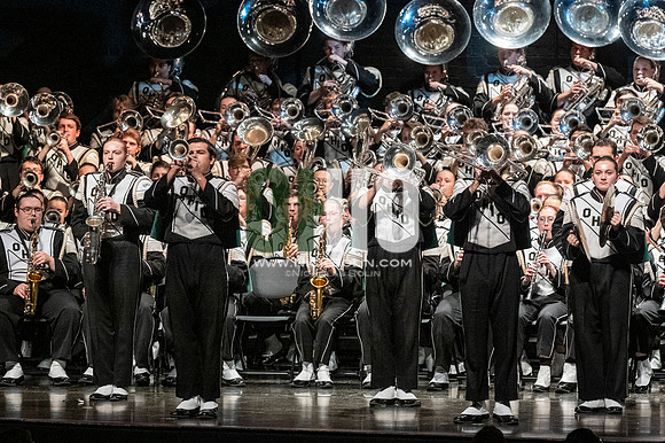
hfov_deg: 9.2
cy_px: 222
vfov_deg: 6.1
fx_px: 4154
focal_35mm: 225
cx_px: 332
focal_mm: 150
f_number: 4
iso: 4000
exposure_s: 1/500
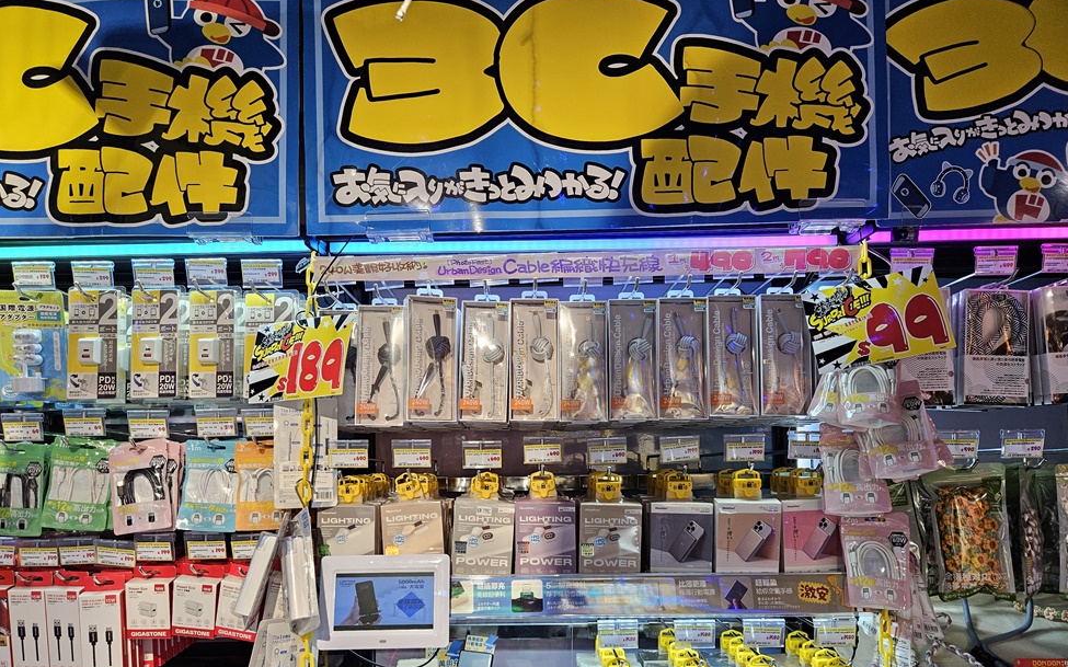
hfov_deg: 72.6
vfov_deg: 48.9
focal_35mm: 25
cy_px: 403
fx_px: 728
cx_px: 529
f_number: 1.8
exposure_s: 1/120
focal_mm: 5.4
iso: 80
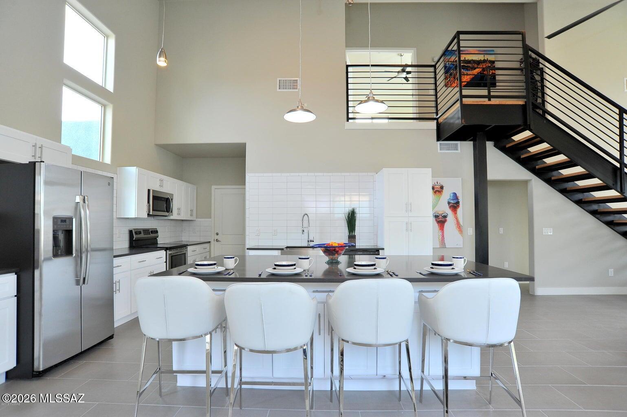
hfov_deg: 90.0
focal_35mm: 18
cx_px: 314
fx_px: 313
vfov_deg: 67.3
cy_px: 208
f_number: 7.1
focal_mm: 18
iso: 640
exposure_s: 1/40
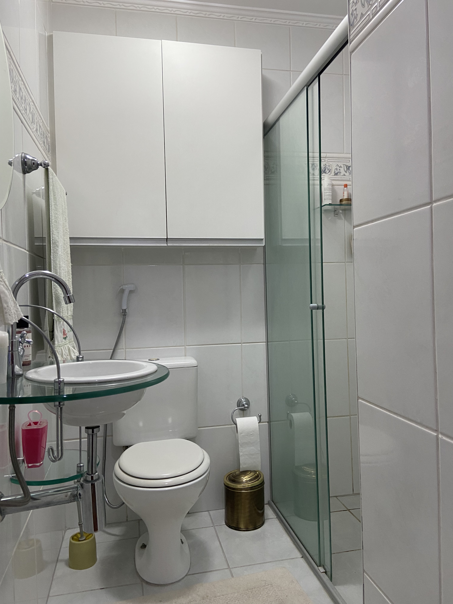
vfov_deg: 67.3
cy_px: 302
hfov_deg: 53.1
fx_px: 454
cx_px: 226
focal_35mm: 26
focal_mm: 4.25
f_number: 1.8
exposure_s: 1/60
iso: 100
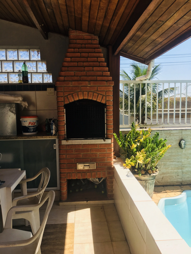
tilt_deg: -3.9
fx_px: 213
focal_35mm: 29
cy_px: 127
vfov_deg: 61.7
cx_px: 96
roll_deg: +1.0
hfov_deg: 48.2
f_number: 2.2
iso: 25
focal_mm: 4.15
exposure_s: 1/864
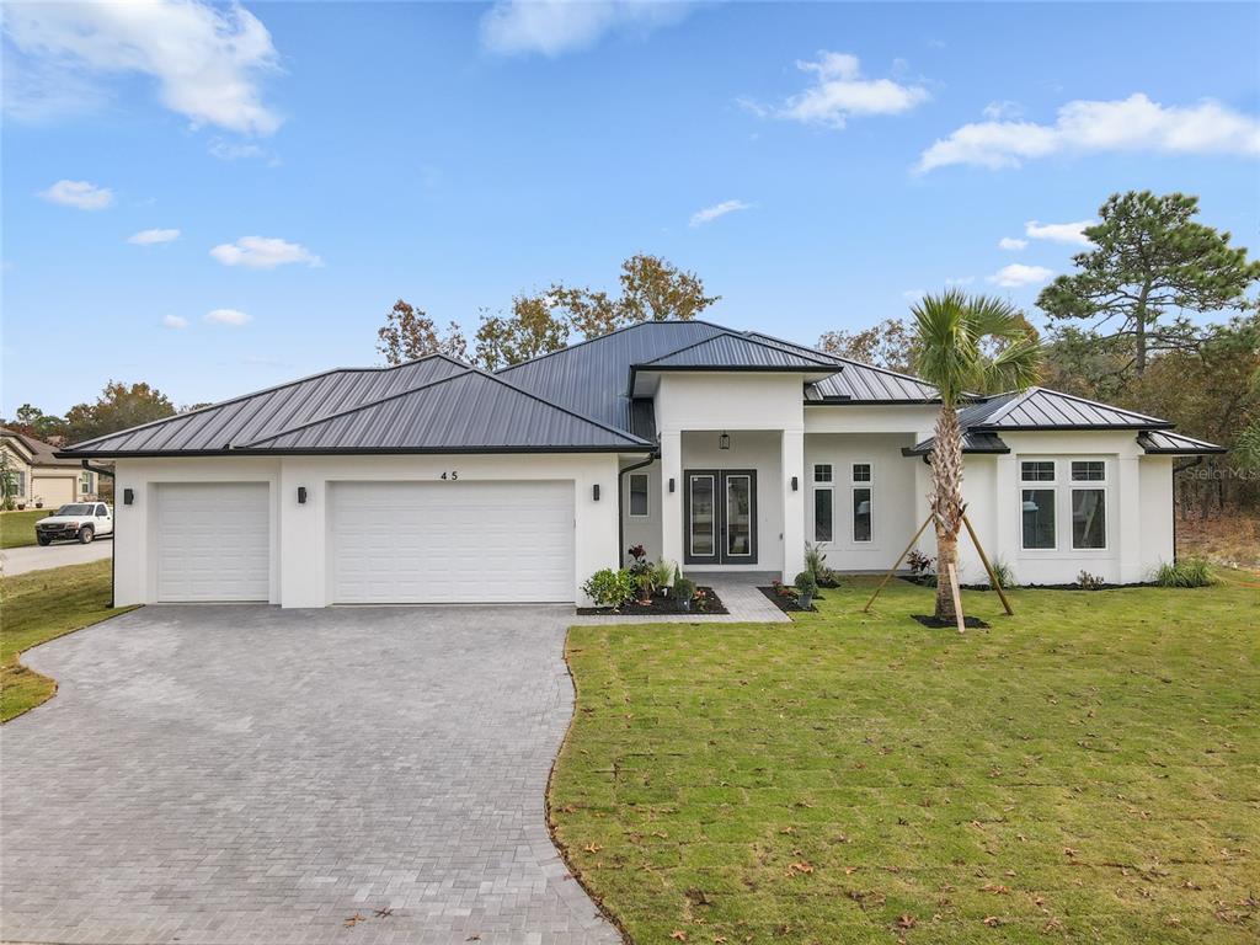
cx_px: 630
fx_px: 874
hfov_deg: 71.6
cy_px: 472
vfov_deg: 56.8
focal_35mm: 24
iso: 190
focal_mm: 4.5
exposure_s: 1/15
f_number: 2.8
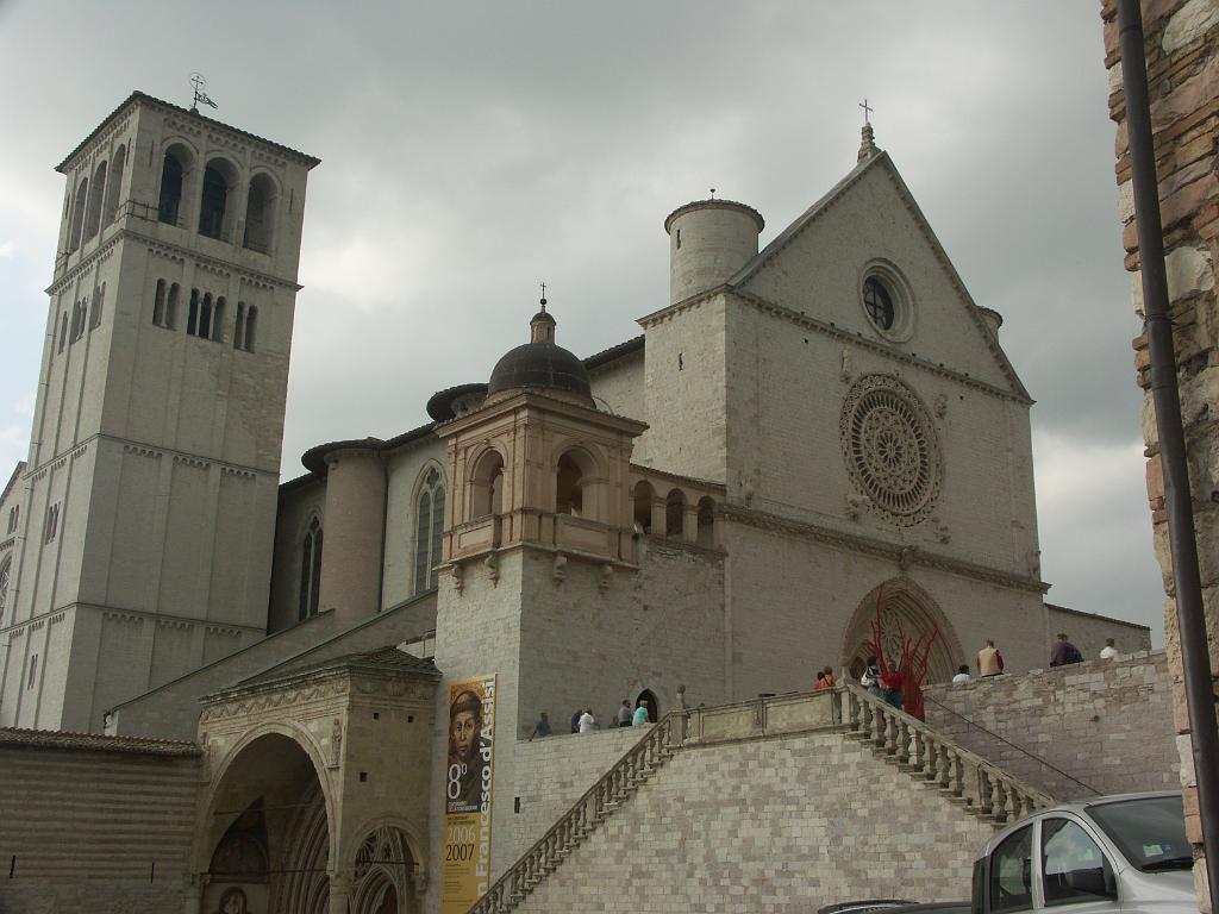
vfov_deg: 35.1
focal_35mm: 41
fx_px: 1444
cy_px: 457
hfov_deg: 45.8
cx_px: 610
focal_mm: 10.65
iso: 64
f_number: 7.1
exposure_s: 1/250
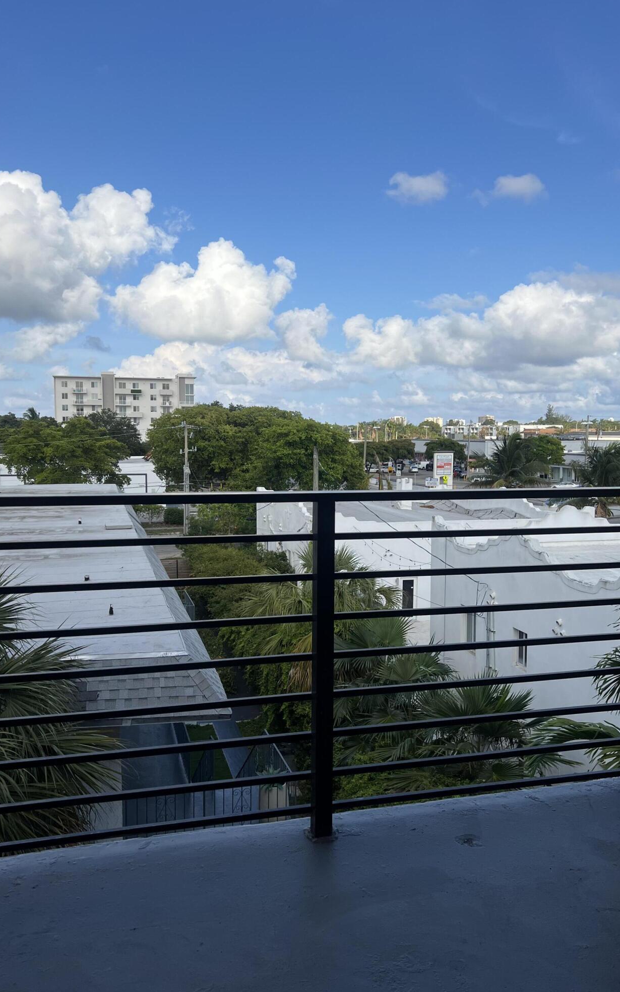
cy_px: 497
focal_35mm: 28
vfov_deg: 66.5
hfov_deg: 44.5
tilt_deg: -4.3
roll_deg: -0.7
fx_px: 757
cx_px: 290
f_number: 1.5
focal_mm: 5.7
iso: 50
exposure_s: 1/4444
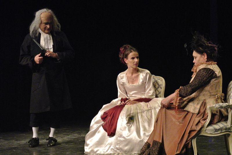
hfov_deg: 17.8
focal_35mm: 115
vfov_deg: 11.9
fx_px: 742
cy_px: 78
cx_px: 116
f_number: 7.1
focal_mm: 42.7
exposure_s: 1/125
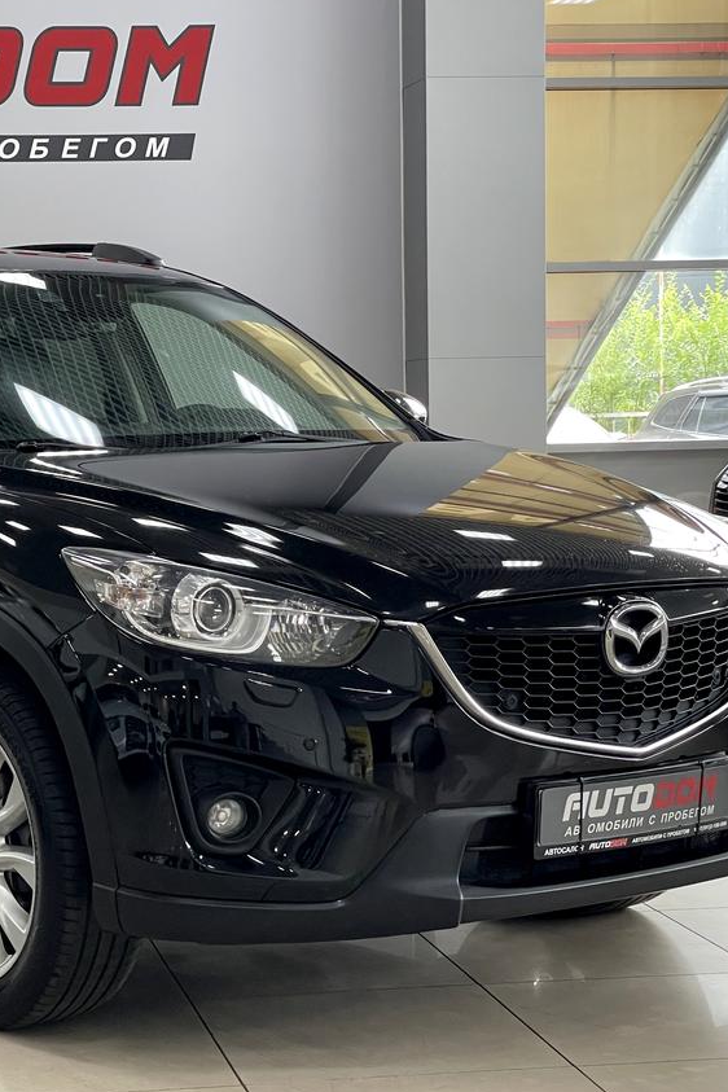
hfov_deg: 17.5
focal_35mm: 77
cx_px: 128
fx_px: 2335
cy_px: 571
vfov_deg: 26.3
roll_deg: +1.7
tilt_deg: -3.2
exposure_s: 1/82
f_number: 2
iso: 200
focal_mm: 6
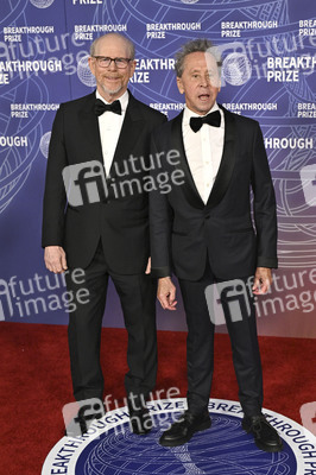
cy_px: 238
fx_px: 607
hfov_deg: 29.2
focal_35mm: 46
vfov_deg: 42.8
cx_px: 158
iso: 2000
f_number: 4
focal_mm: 46
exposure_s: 1/320
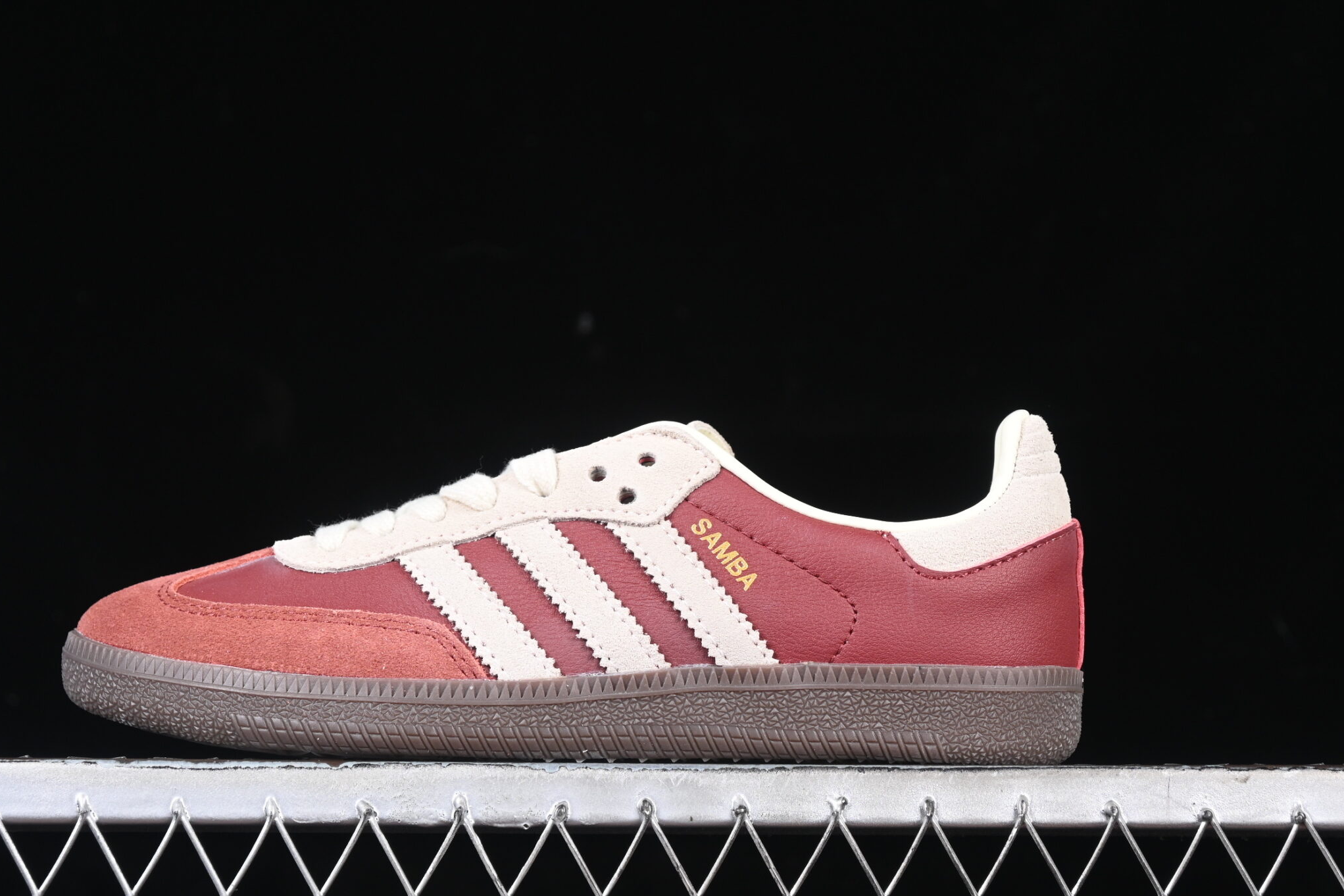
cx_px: 581
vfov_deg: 14.5
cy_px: 414
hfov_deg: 21.7
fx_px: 3509
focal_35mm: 94
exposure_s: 1/60
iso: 160
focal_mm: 50
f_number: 6.3
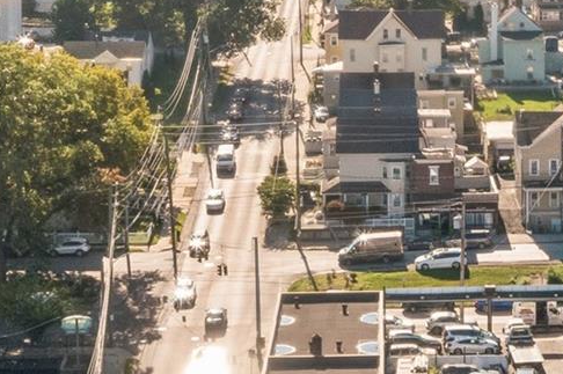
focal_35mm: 118
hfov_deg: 17.0
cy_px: 126
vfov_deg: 11.6
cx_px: 571
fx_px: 1843
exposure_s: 1/80
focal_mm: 10.3
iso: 100
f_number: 11
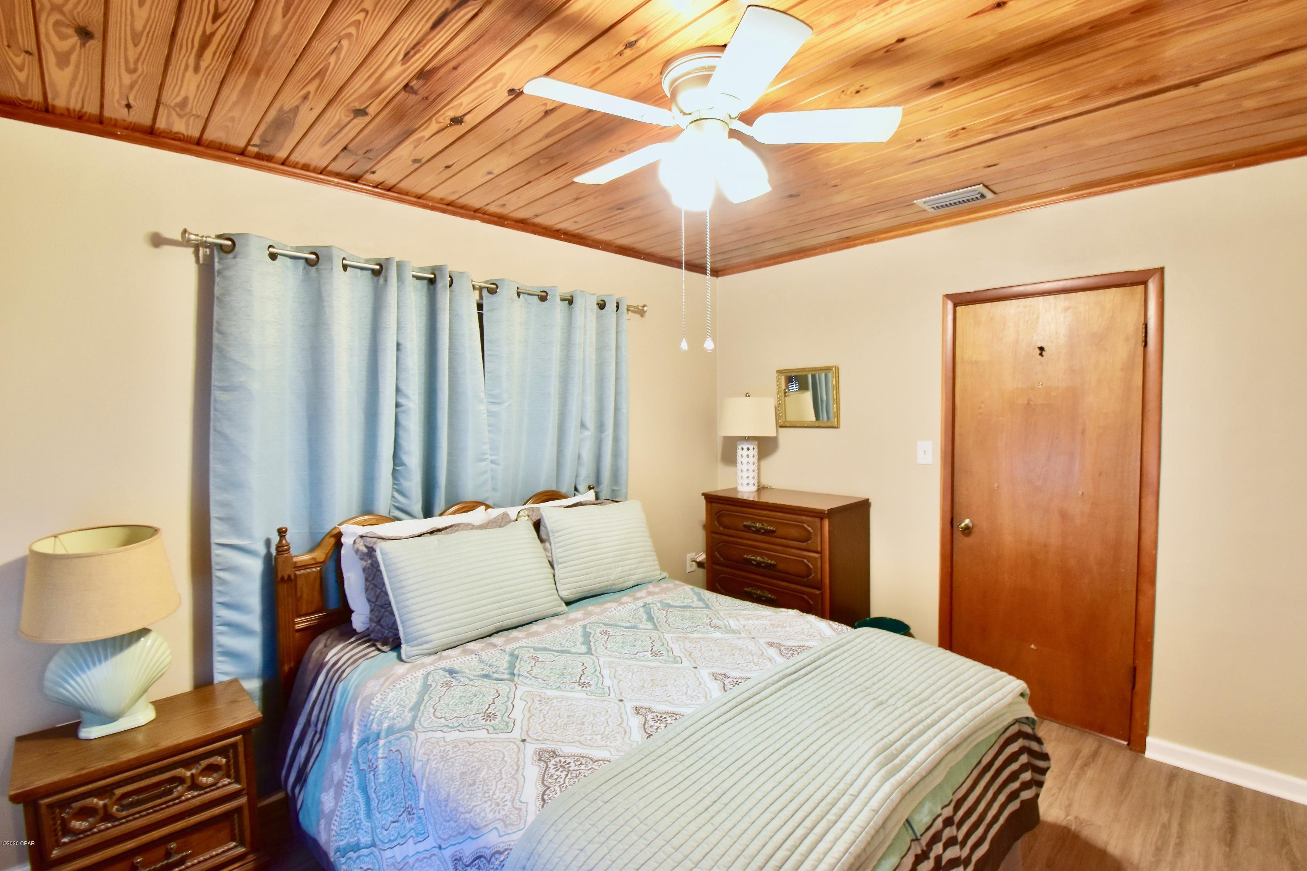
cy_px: 436
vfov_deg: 77.3
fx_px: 545
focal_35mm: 15
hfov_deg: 100.4
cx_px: 654
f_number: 13
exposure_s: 1/1.6
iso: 800
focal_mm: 10
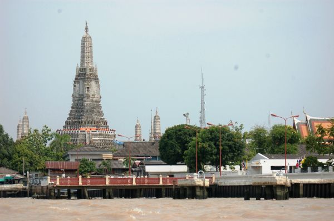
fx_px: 1112
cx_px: 167
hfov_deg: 17.1
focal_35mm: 120
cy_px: 110
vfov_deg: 11.4
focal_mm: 80
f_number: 6.3
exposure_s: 1/640
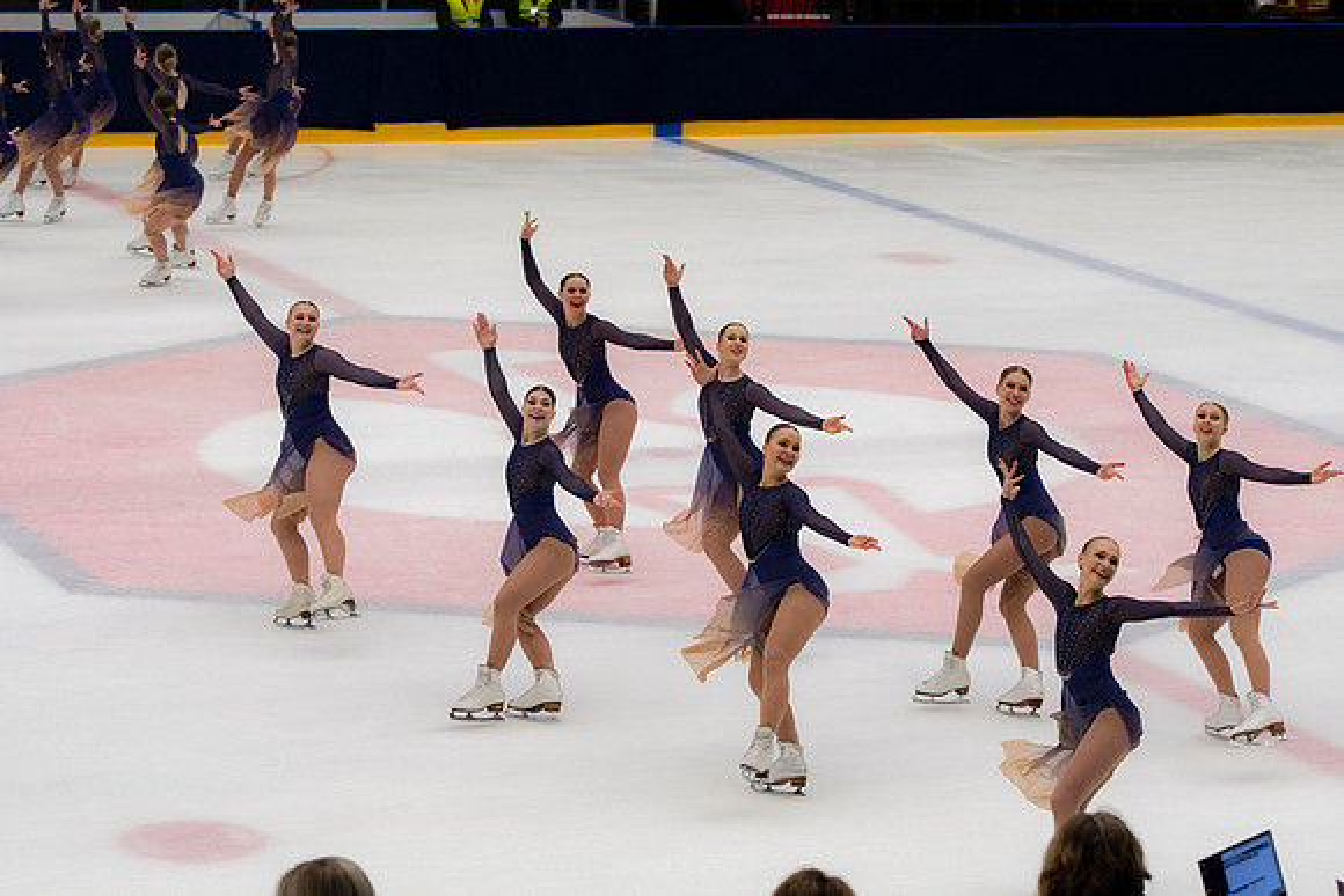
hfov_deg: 18.2
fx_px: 4201
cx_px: 672
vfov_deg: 12.2
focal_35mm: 112
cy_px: 448
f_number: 5.6
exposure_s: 1/320
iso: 900
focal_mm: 75
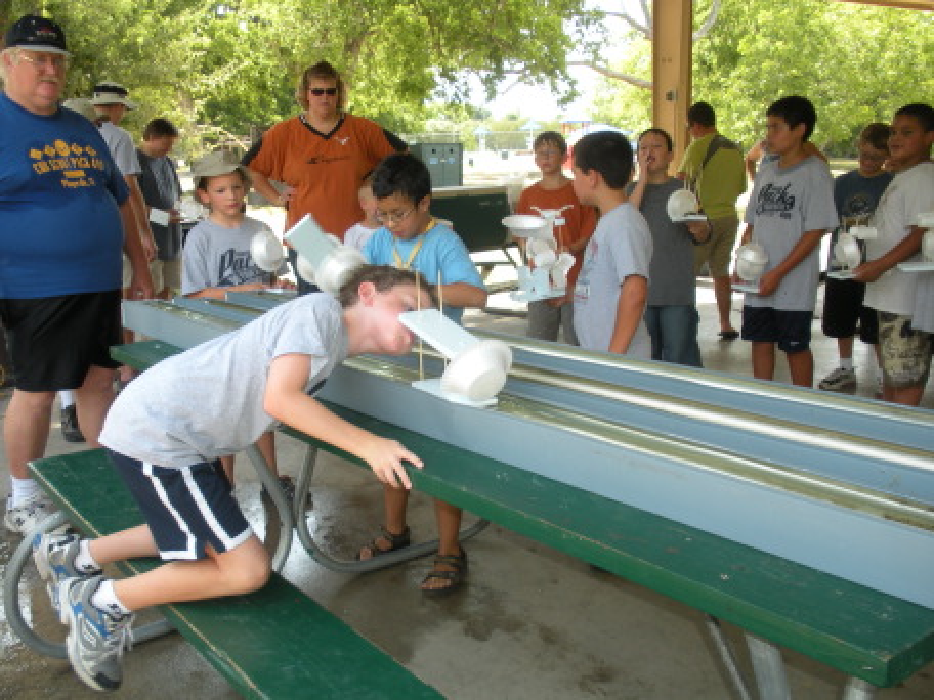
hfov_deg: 51.4
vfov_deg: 39.7
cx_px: 467
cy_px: 350
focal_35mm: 36
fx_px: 971
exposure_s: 1/109
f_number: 3.5
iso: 88
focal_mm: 6.3
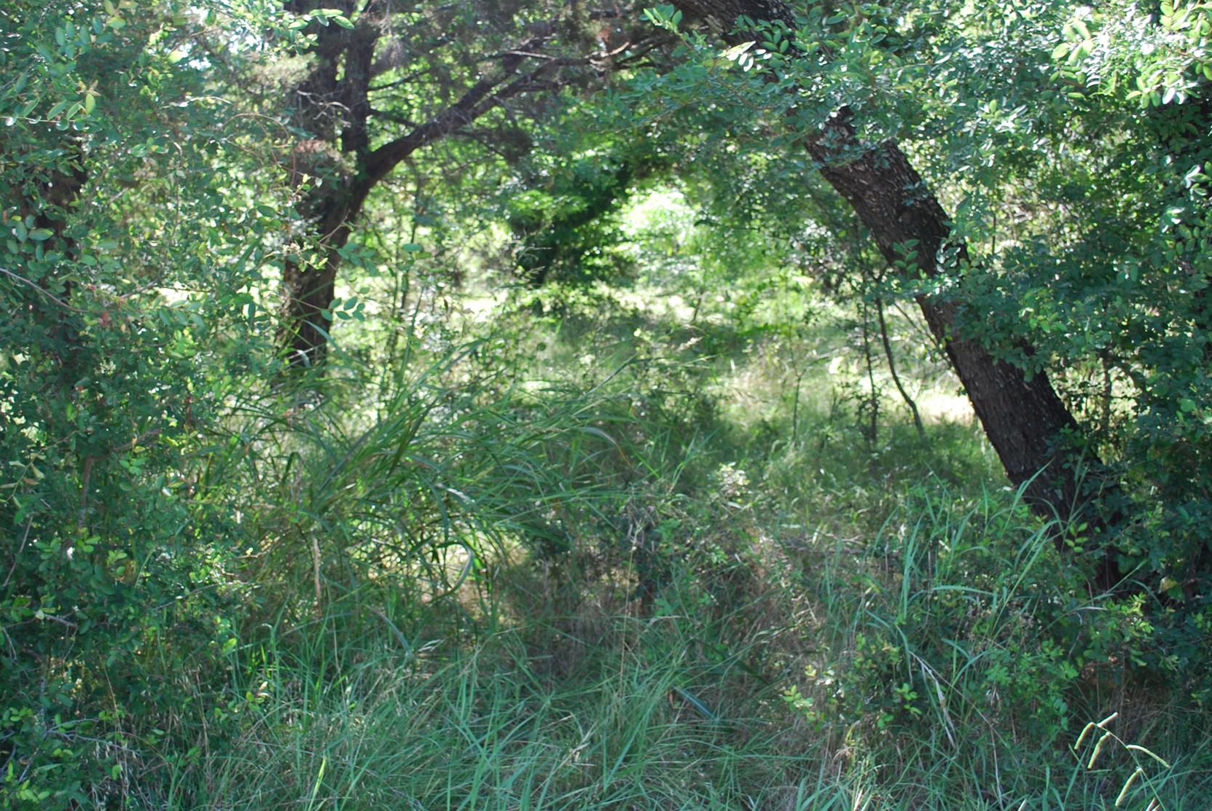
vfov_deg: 31.2
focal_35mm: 43
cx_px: 602
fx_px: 1449
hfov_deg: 45.4
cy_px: 326
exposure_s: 1/80
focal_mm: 22
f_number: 4.5
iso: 200
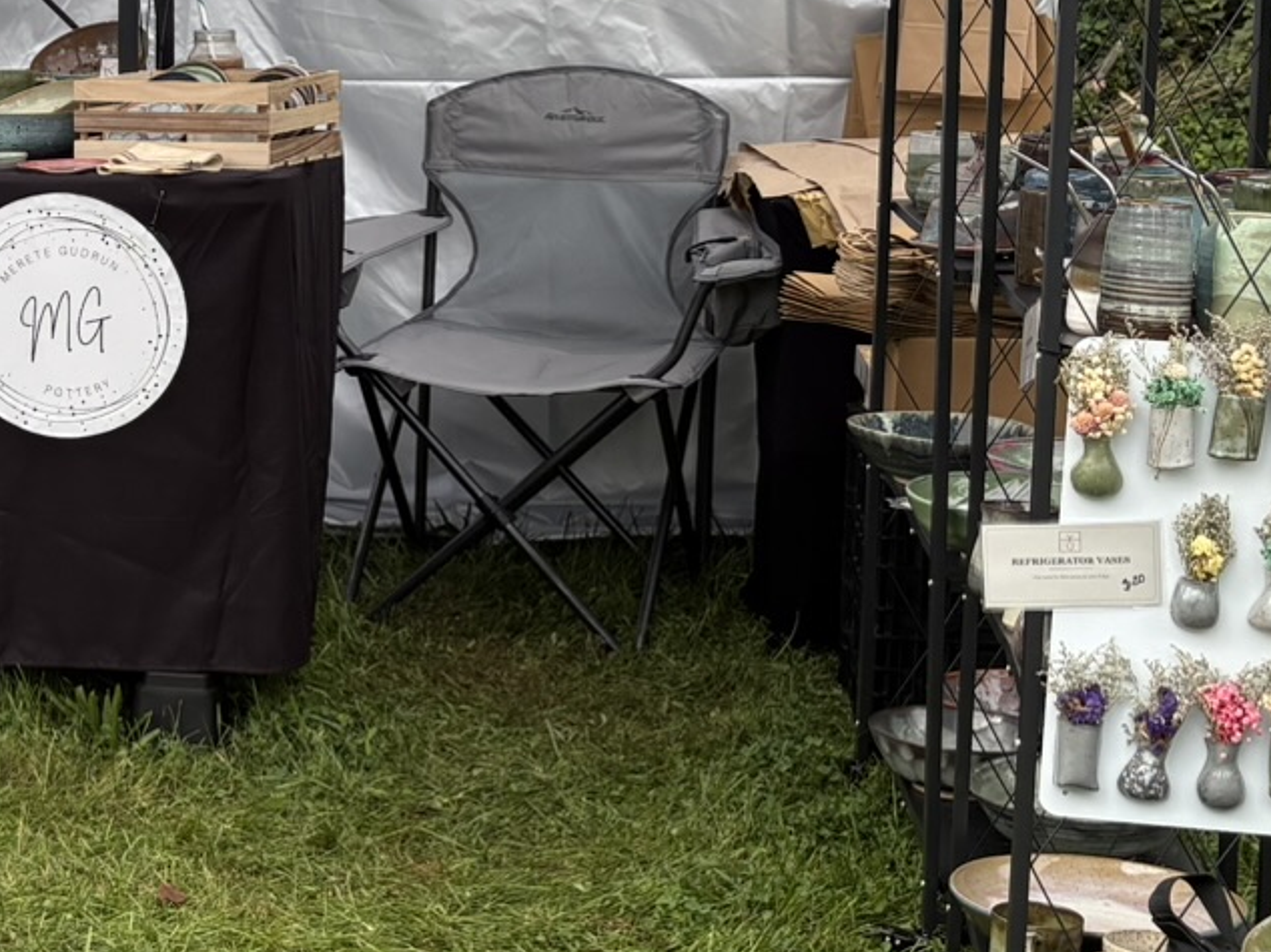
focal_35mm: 84
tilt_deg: -11.1
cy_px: 307
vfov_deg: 17.5
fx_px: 3083
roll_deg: +1.8
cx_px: 26
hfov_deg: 22.5
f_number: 1.6
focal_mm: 5.96
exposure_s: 1/601
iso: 50
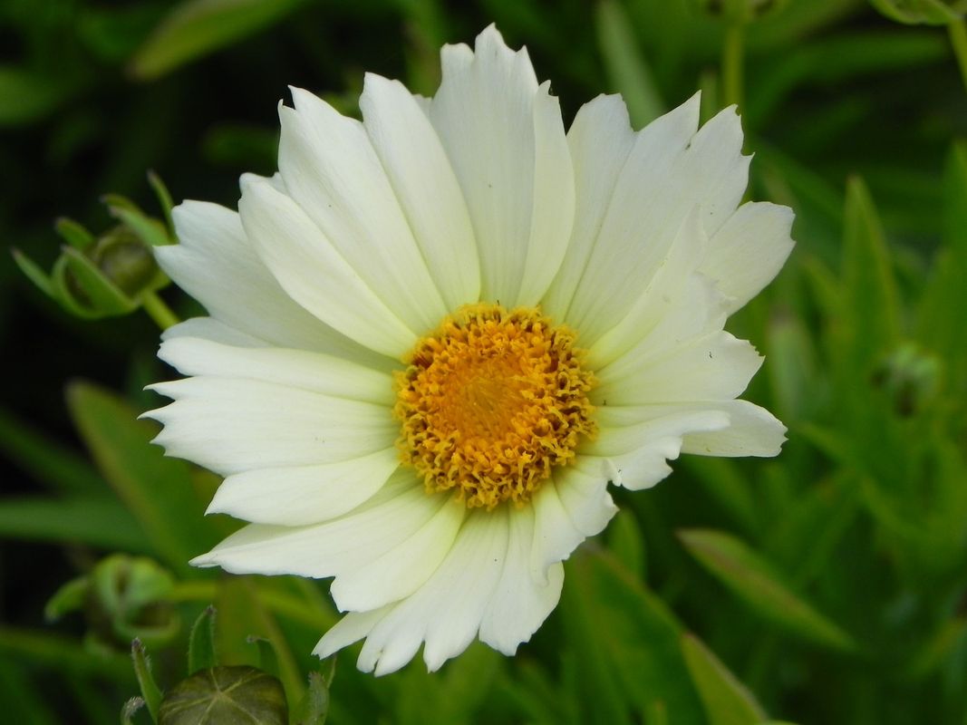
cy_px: 362
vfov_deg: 8.1
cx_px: 484
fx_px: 5139
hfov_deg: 10.7
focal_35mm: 184
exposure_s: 1/1000
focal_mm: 32.7
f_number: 5
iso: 160
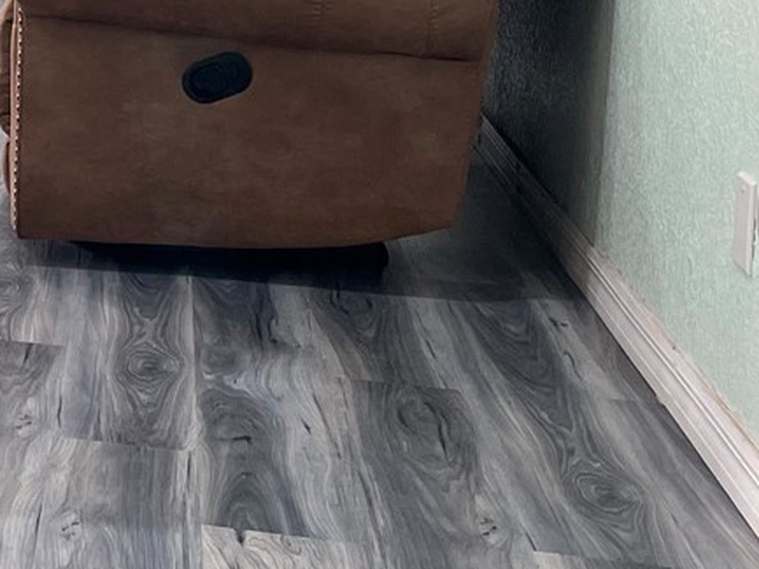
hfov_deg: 18.3
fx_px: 2106
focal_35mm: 96
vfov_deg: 14.8
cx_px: -361
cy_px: -133
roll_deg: -0.6
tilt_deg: -2.6
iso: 80
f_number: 1.6
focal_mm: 4.2
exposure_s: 1/60
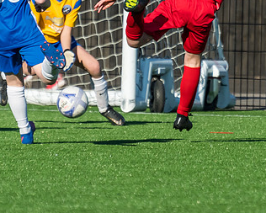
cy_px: 135
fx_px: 9655
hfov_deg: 1.6
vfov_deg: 1.3
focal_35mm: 1226
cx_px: 131
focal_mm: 280
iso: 400
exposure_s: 1/4000
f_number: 4.5
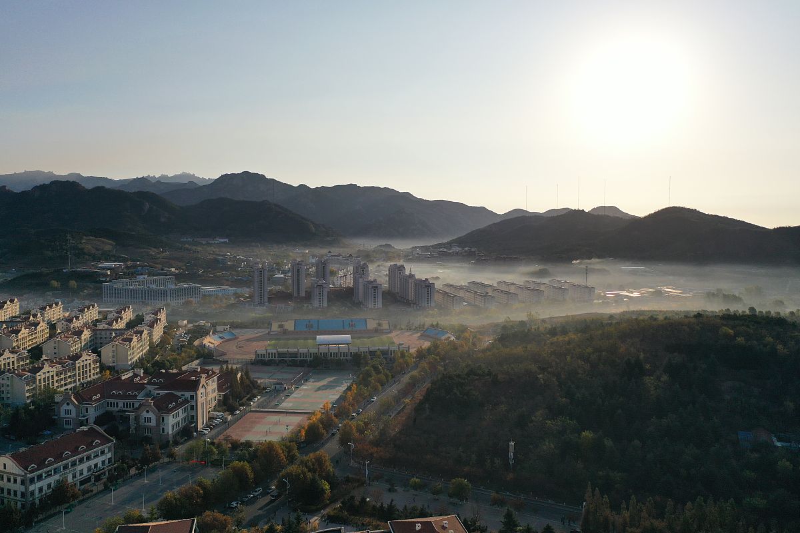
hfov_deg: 65.5
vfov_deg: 46.4
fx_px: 622
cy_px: 266
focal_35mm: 28
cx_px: 400
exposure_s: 1/4000
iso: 100
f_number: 2.8
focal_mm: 10.26
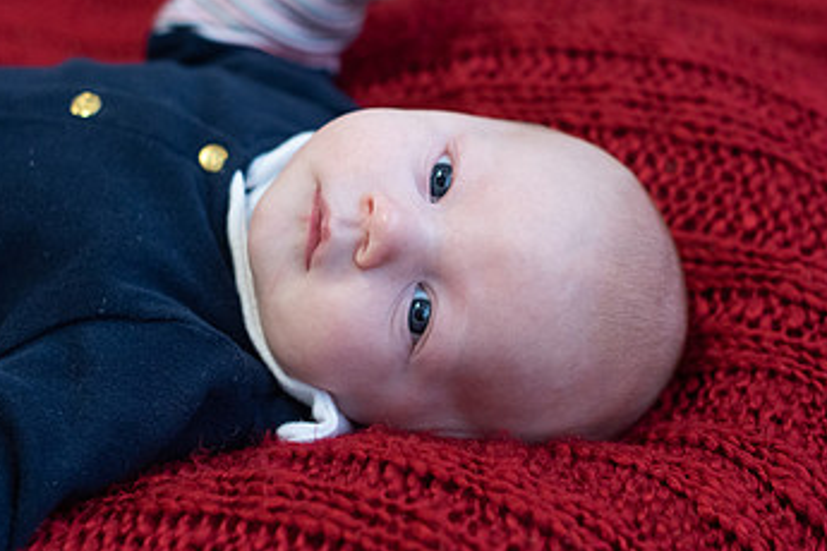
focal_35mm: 95
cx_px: 388
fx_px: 2182
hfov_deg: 21.5
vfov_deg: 14.4
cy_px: 231
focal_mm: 50
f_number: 2.5
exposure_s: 1/200
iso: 1000
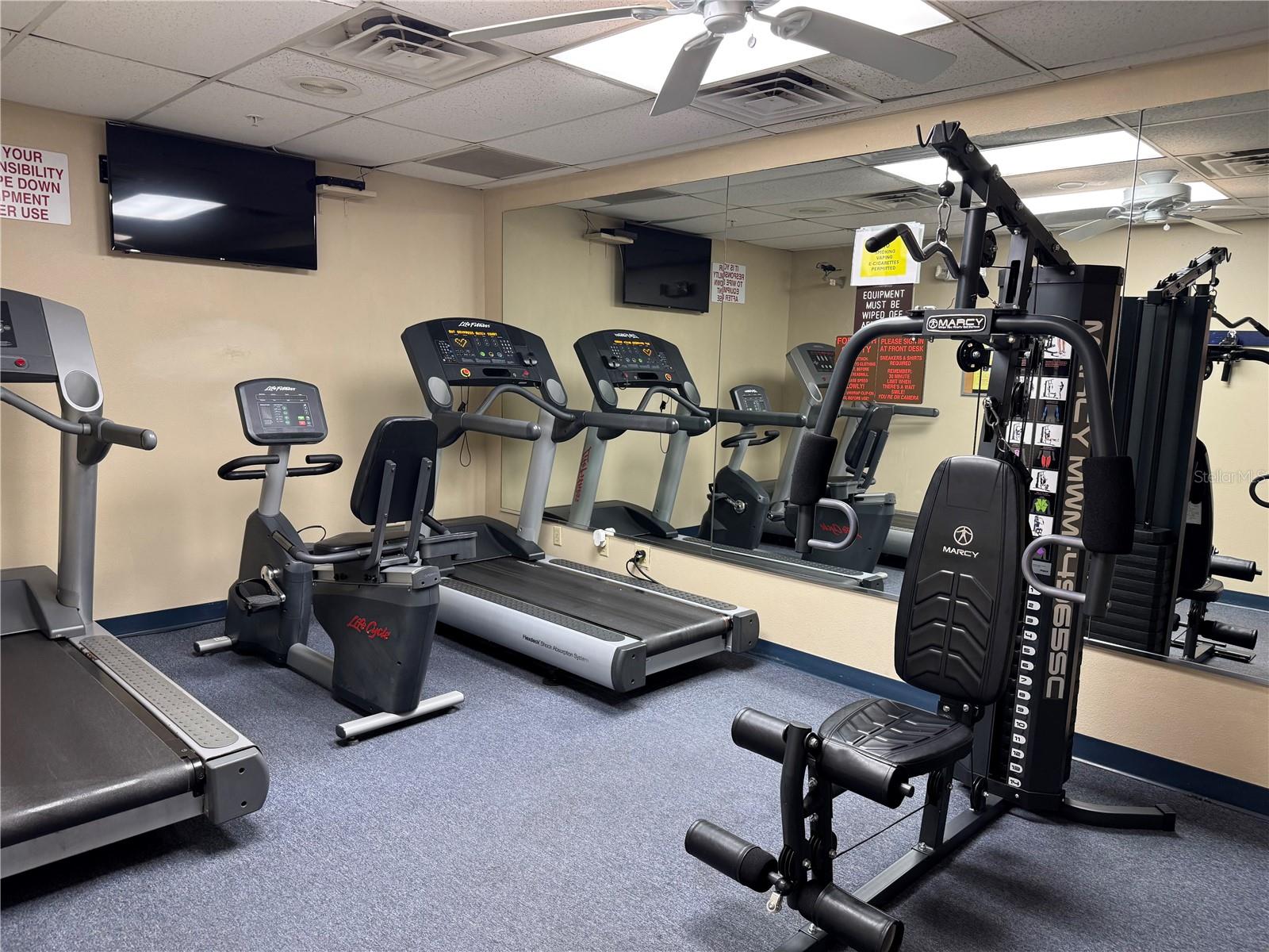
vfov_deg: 56.8
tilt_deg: -7.7
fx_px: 880
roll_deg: -1.5
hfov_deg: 71.6
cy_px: 476
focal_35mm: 24
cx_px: 634
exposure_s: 1/60
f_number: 1.78
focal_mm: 6.76
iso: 200
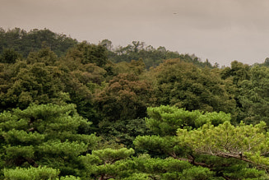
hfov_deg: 10.4
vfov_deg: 7.8
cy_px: 136
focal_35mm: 176
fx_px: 1317
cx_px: 600
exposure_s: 1/125
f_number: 11
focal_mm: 24
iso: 100
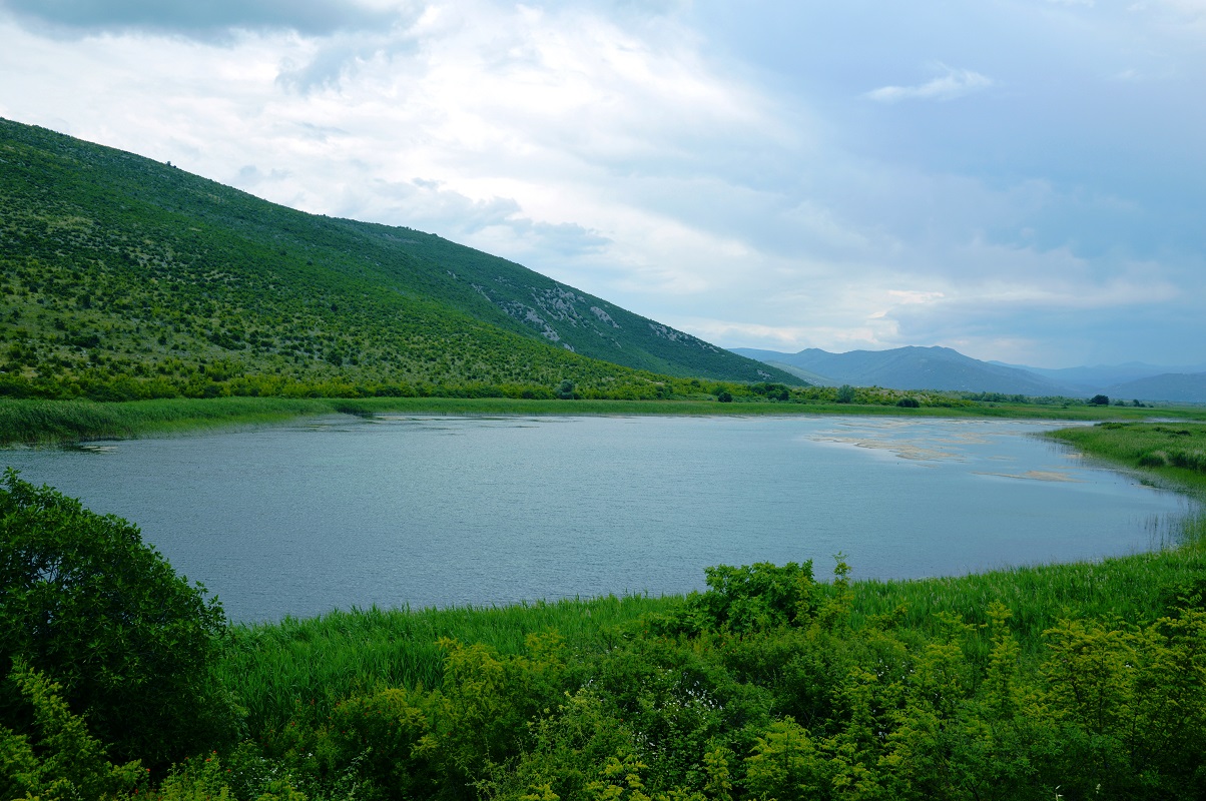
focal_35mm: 30
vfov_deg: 43.5
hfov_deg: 62.0
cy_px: 400
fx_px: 1004
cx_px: 603
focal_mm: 20
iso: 100
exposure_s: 1/250
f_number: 8
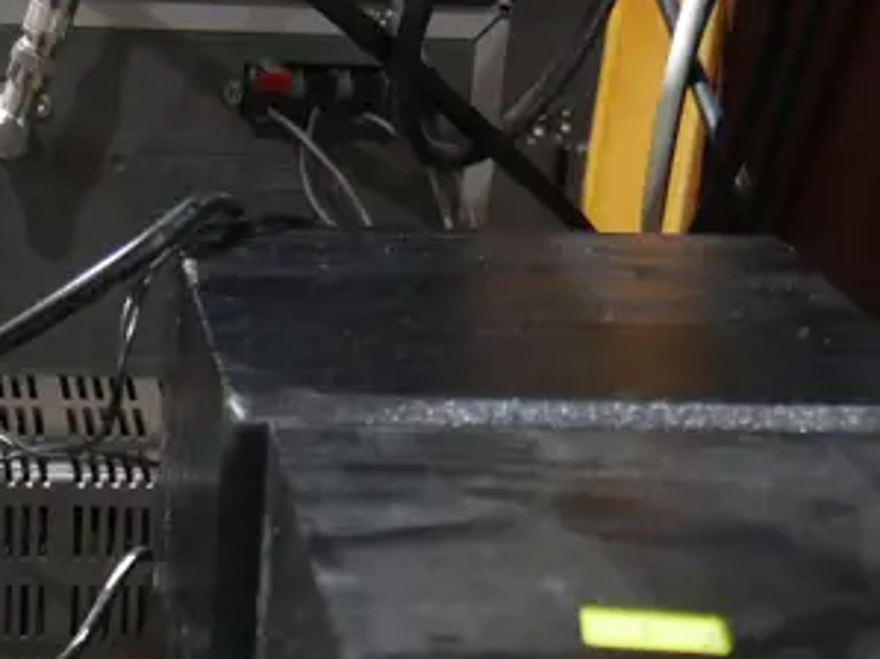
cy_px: 1115
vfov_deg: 14.0
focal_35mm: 96
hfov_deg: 20.2
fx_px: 2440
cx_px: 174
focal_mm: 14
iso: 800
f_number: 3.5
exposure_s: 1/60
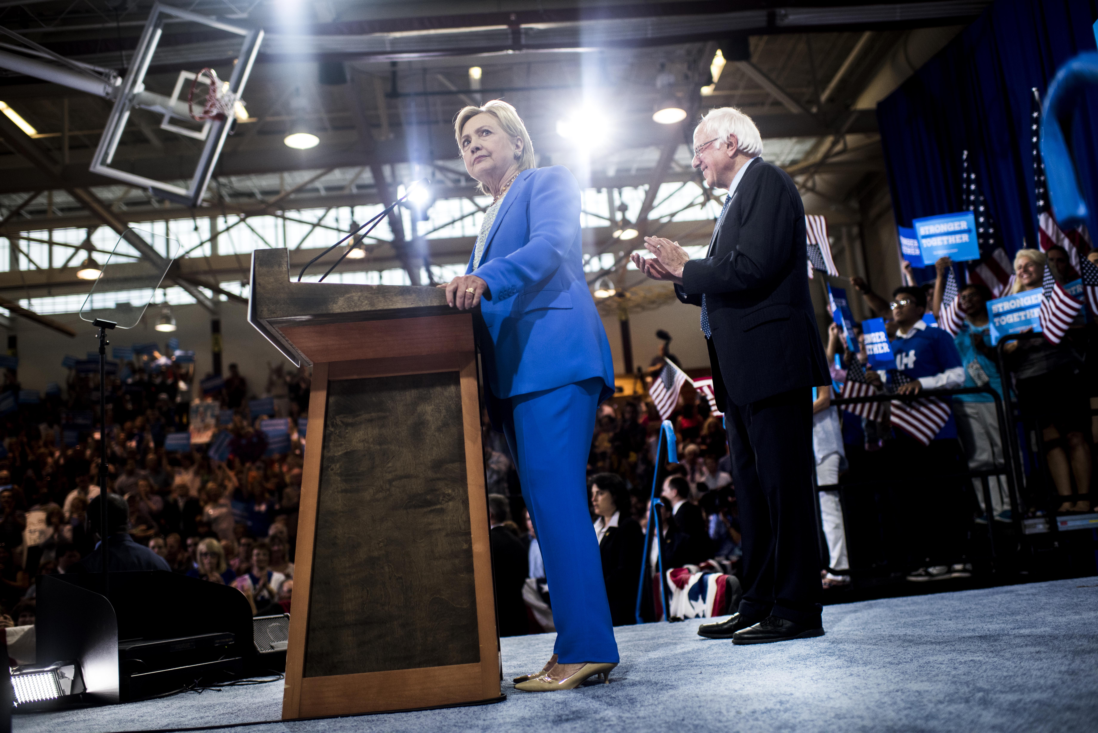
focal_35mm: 35
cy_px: 366
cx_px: 549
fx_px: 1068
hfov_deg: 54.4
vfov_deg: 37.9
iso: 800
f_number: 2
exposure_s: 1/1250
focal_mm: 35
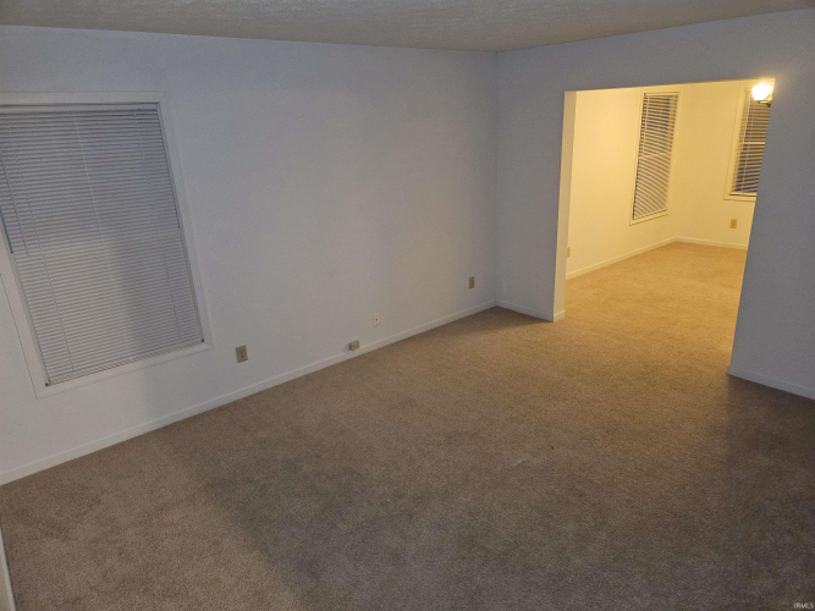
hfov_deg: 73.9
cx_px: 408
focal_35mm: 23
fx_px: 541
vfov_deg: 58.9
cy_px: 306
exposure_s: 1/15
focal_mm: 5.4
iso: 125
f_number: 1.8
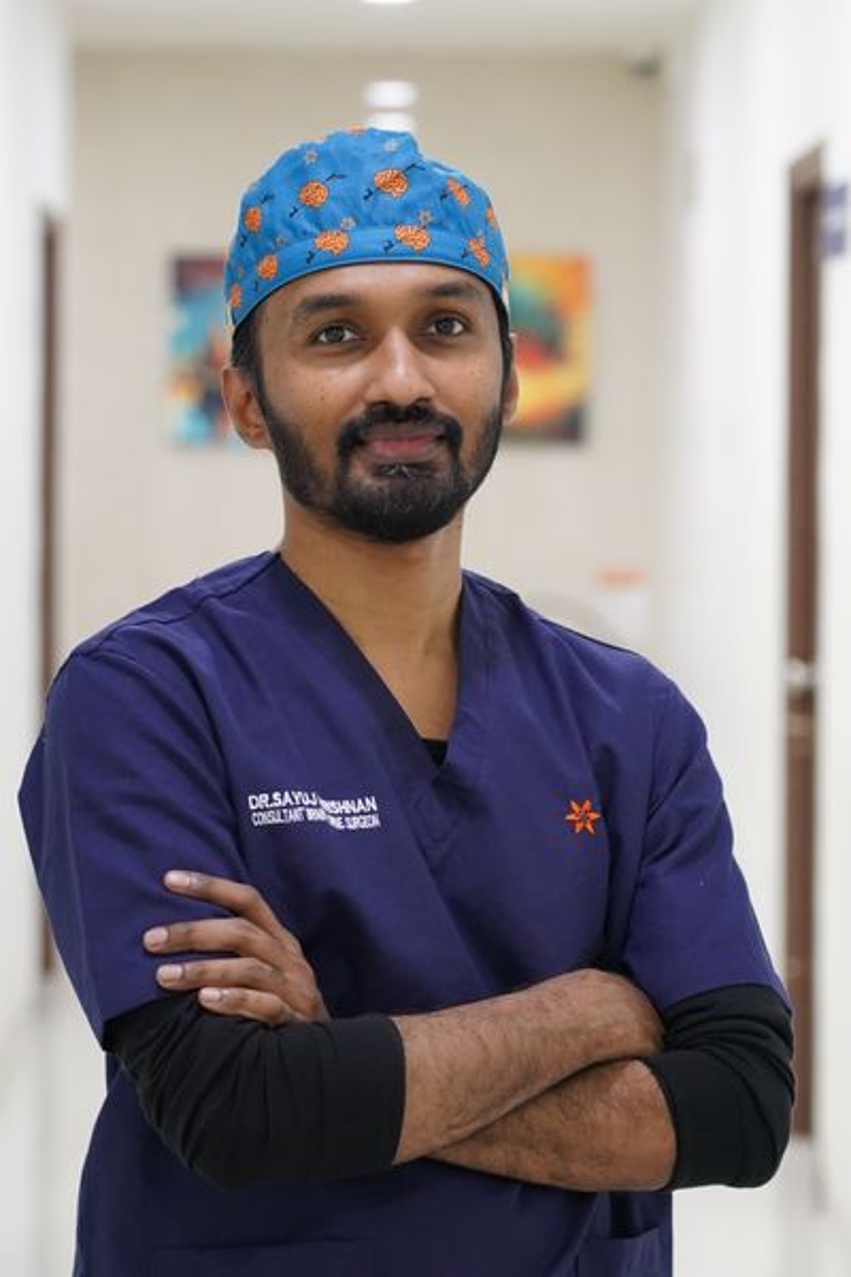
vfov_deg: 16.5
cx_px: 426
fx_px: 4396
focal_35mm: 124
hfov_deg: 11.1
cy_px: 638
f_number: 4
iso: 4000
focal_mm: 83
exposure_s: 1/125
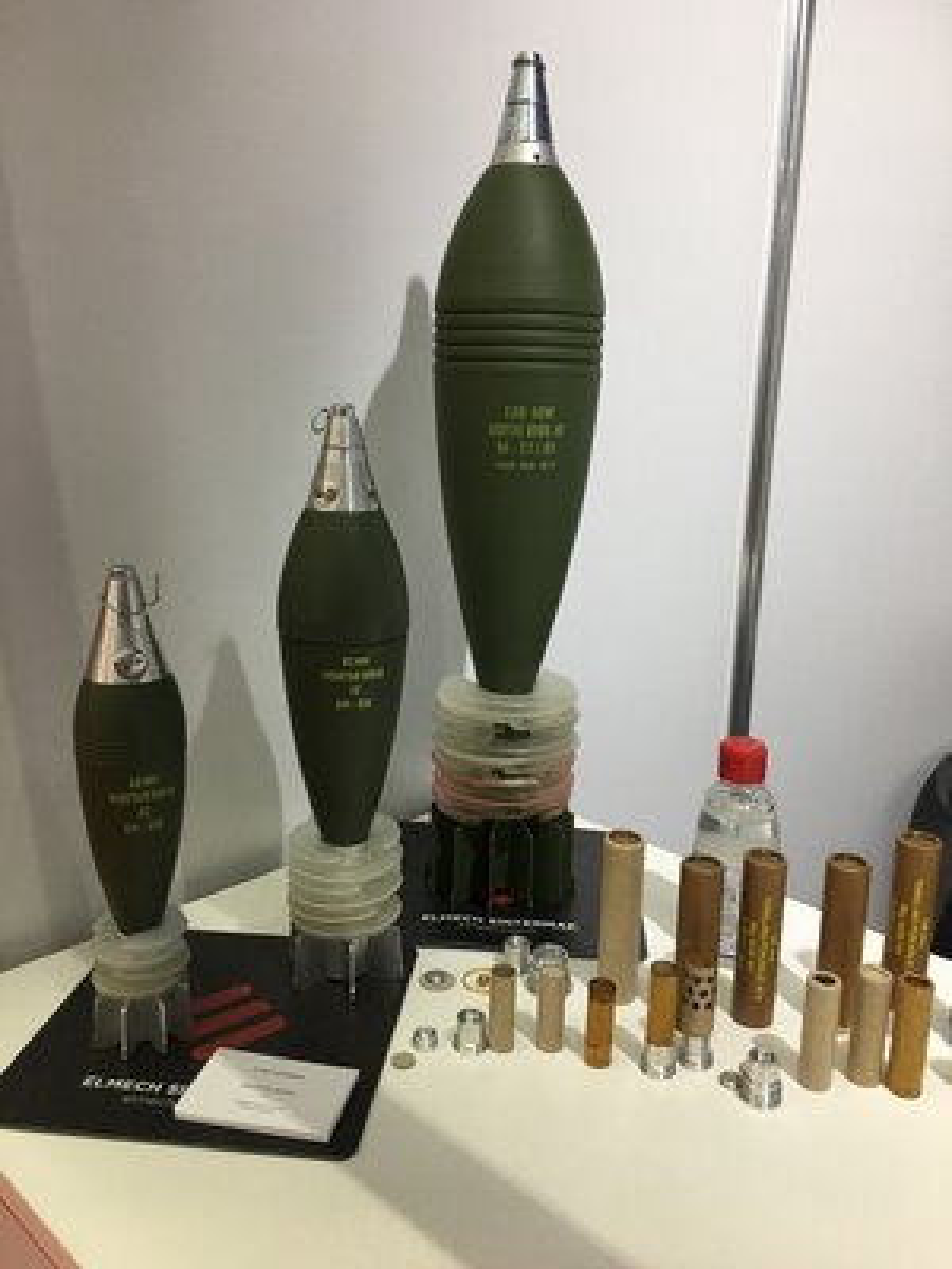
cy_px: 634
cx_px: 476
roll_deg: -1.6
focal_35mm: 29
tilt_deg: -12.5
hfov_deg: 48.2
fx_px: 1063
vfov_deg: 61.7
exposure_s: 1/17
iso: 40
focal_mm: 4.15
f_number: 2.2
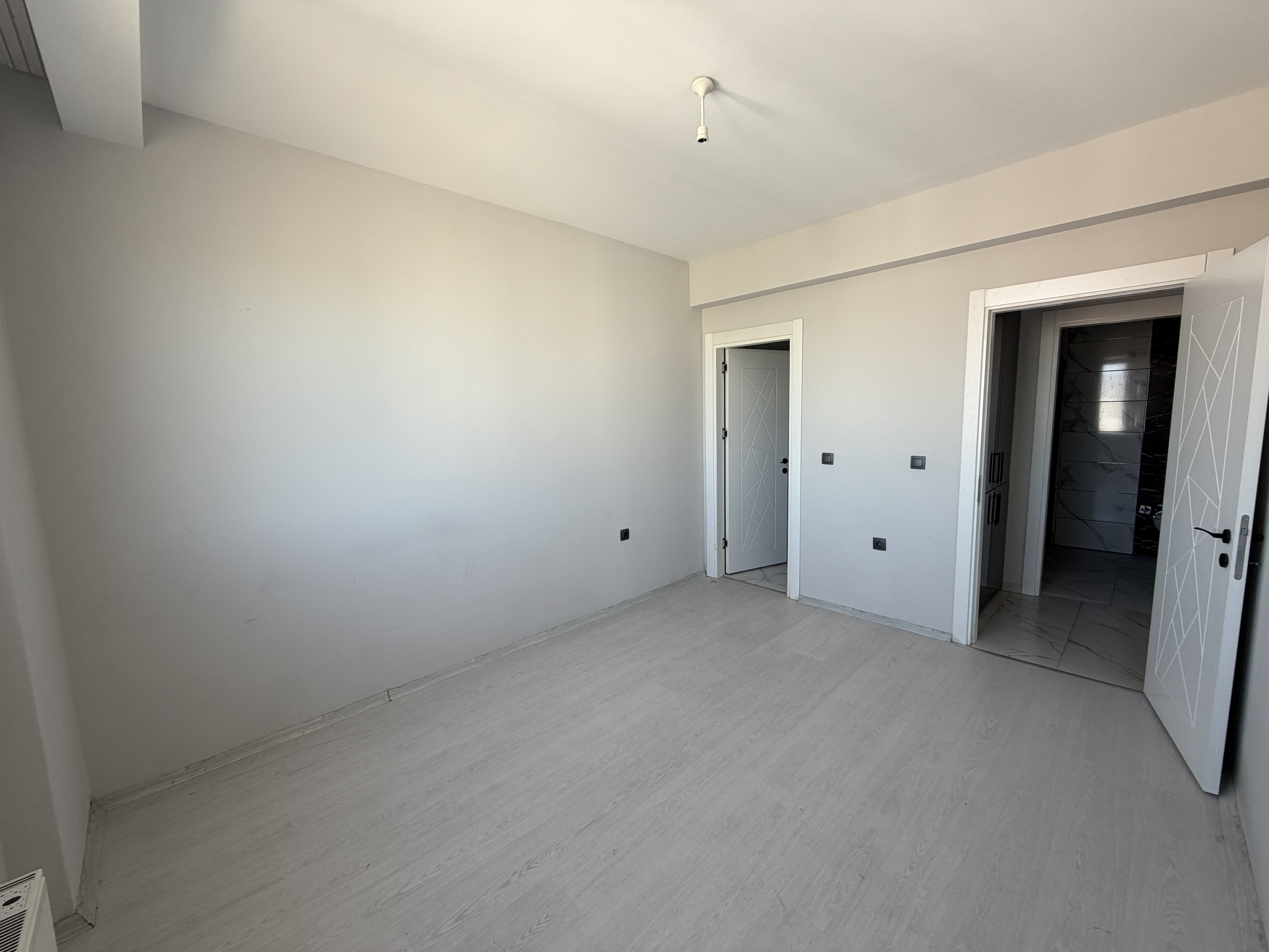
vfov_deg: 85.7
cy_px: 476
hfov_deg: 102.1
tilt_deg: -7.2
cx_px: 634
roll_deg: +1.8
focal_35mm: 14
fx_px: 513
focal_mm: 2.22
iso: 80
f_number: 2.2
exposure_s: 1/121
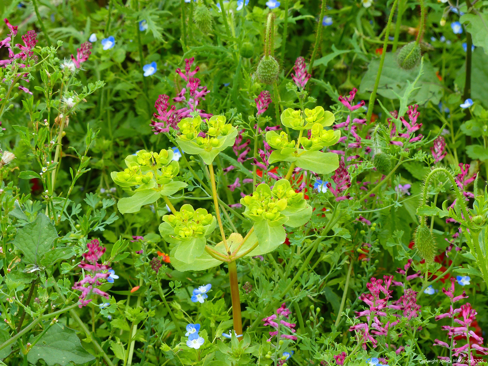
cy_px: 184
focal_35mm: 258
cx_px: 243
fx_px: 3637
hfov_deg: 7.7
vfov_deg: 5.8
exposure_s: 1/200
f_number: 4
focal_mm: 41.8
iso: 100
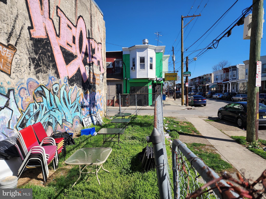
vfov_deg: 58.9
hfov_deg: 73.9
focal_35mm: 23
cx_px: 133
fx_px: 177
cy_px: 100
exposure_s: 1/1347
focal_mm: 6.4
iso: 12
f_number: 1.8
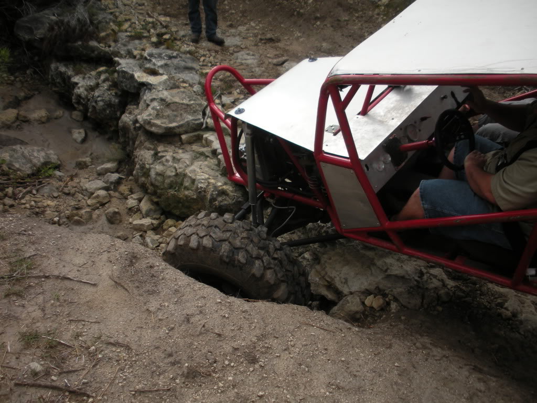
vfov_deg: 40.7
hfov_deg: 52.6
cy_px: 202
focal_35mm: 35
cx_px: 268
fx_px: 543
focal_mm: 6.3
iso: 64
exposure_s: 1/454
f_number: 3.5
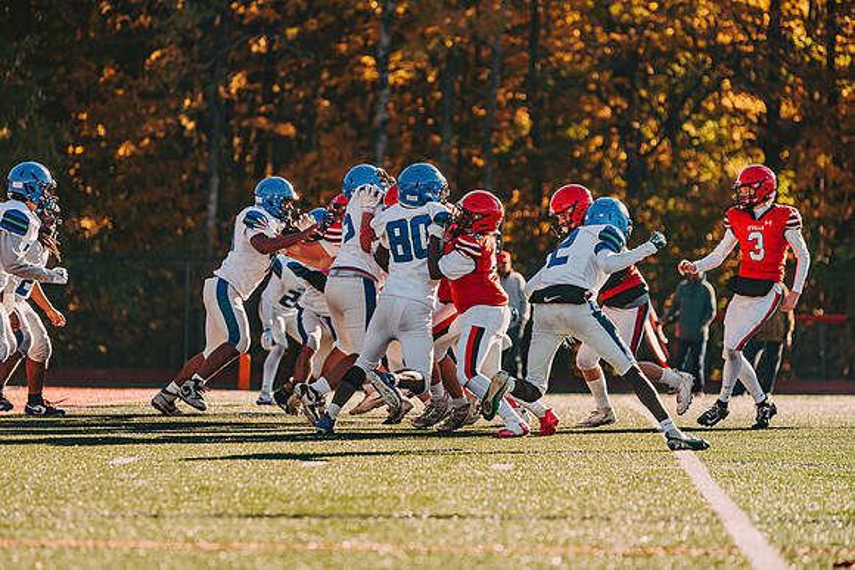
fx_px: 4513
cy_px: 285
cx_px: 428
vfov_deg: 7.2
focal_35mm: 190
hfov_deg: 10.8
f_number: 3.5
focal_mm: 190
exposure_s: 1/3200
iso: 125
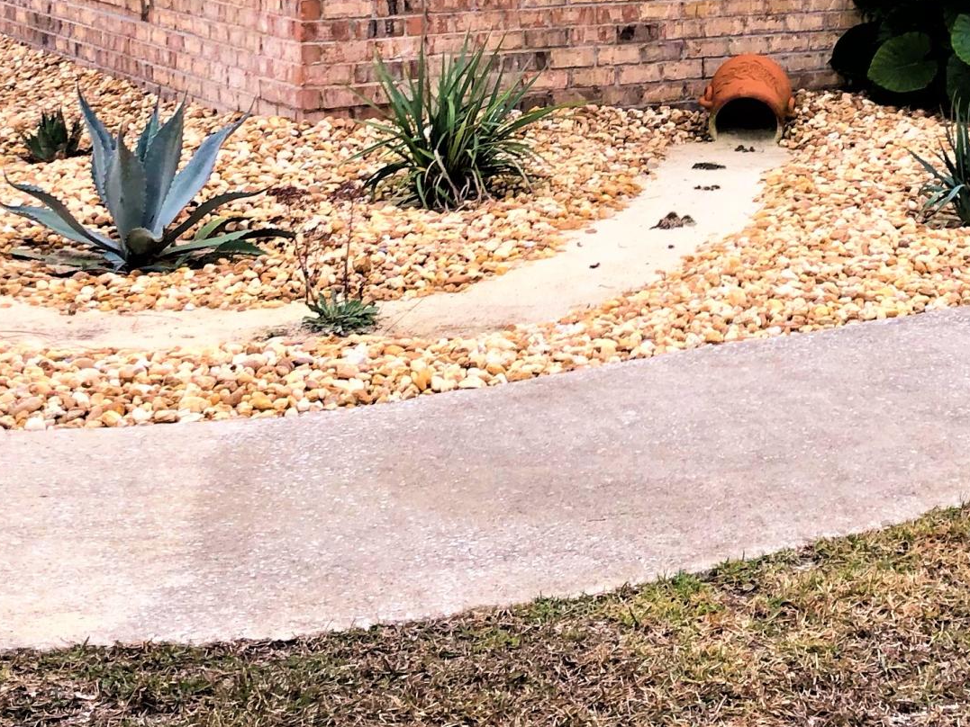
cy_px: -31
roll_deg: -0.1
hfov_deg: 24.8
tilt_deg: -4.8
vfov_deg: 18.3
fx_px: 2186
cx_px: 720
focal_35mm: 78
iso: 50
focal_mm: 4
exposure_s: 1/120
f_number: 1.8
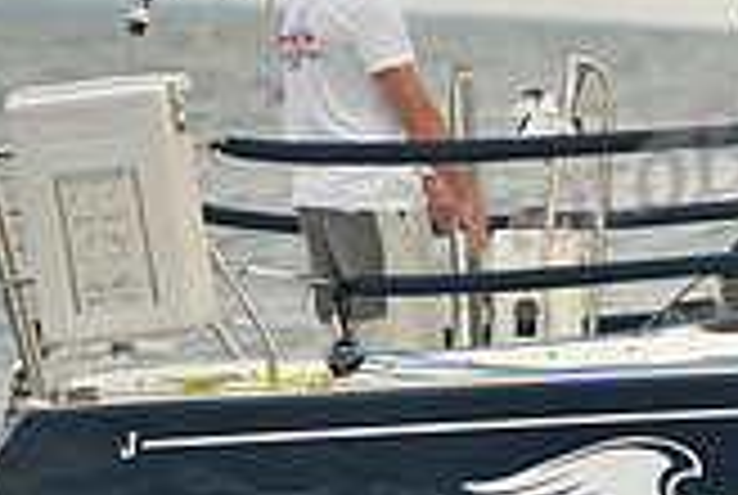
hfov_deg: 4.3
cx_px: 1274
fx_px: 9796
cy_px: 331
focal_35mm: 477
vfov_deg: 2.9
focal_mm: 135
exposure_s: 1/500
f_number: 4
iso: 800
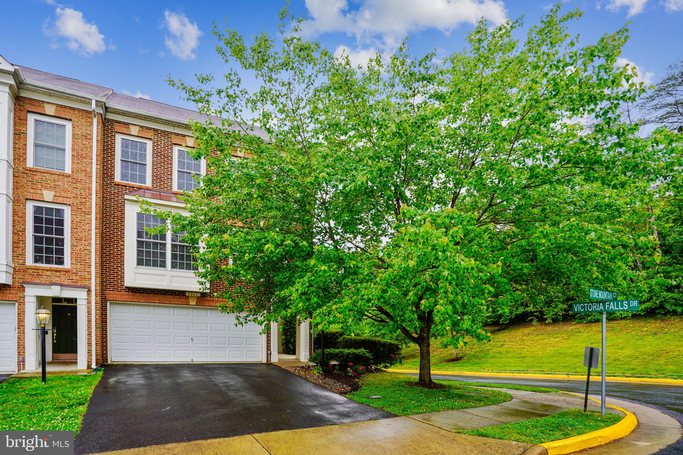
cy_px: 228
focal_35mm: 18
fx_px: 341
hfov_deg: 90.0
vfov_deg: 67.4
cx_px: 342
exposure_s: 1/80
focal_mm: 18
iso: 100
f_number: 5
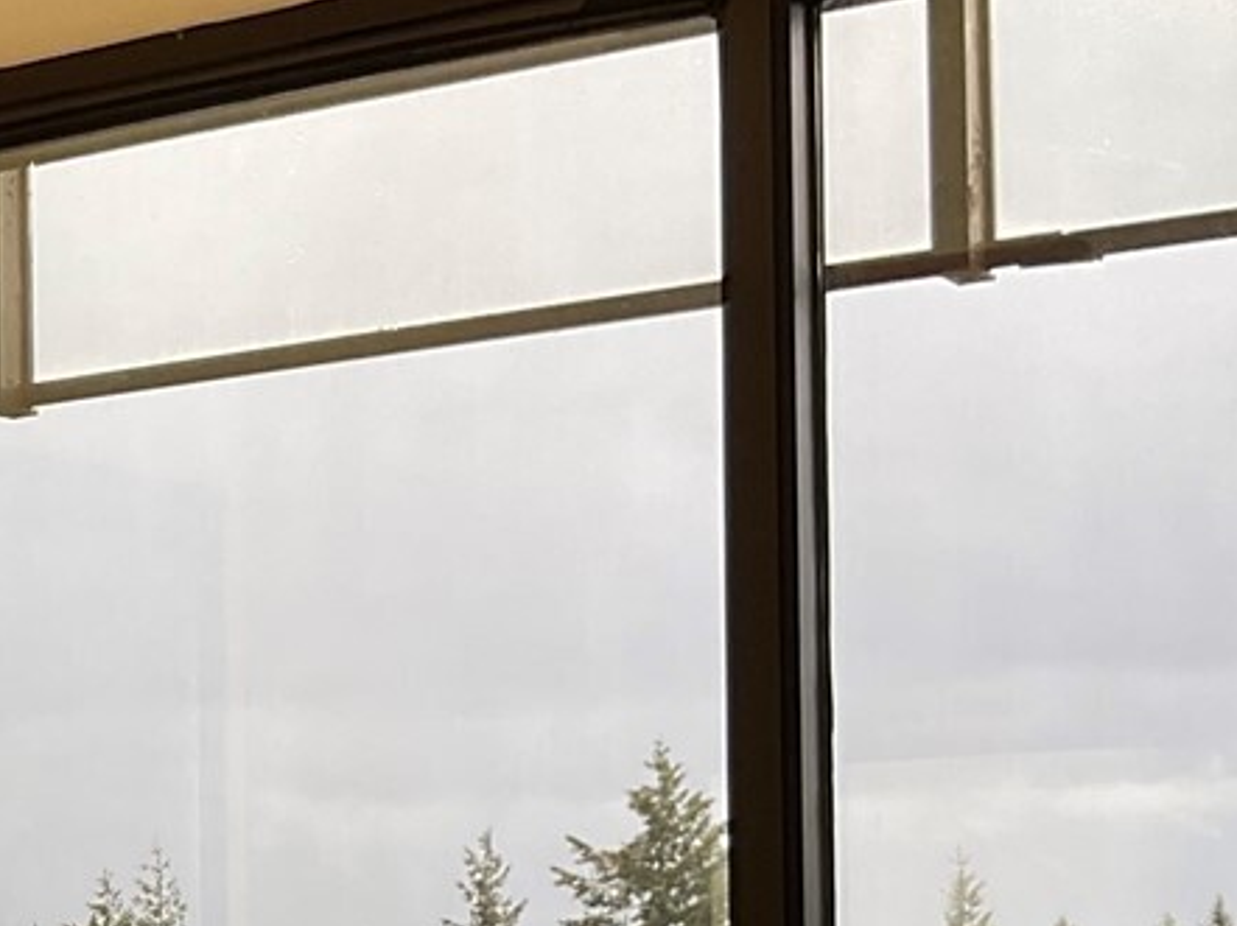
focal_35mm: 105
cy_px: 1002
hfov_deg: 17.0
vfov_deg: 13.8
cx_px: -588
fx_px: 3750
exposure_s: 1/149
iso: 16
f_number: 1.8
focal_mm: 3
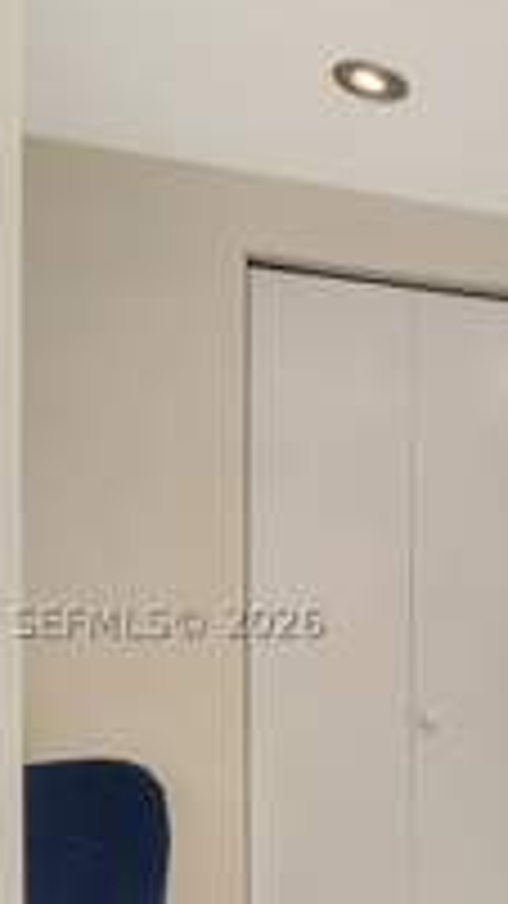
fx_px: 988
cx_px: 823
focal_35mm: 41
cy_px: 621
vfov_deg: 48.1
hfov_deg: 22.1
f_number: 13
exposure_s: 1/10
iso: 640
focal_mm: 16.5
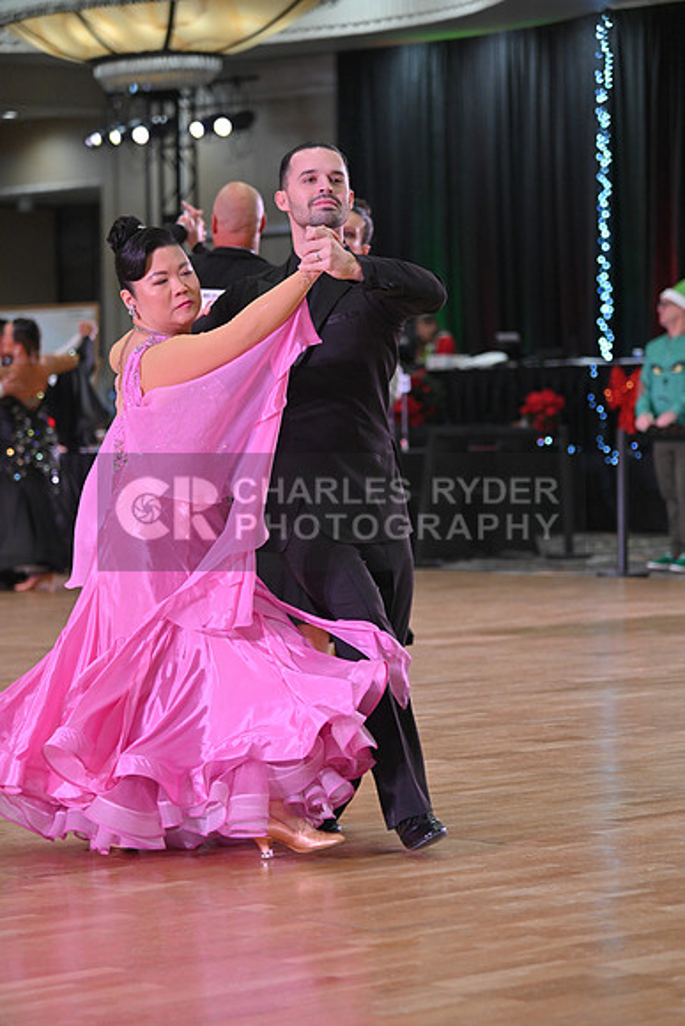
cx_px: 342
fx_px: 3423
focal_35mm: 120
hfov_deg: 11.4
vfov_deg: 17.1
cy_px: 513
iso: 2000
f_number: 4
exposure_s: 1/400
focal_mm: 120
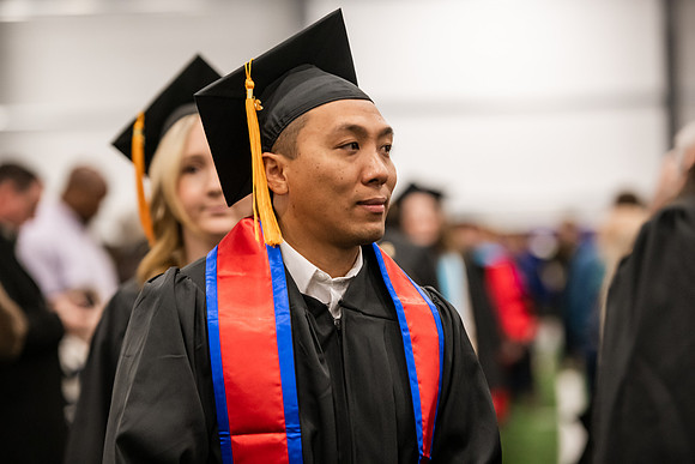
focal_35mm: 135
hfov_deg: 15.2
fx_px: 2607
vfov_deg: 10.2
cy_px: 232
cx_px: 348
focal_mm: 135
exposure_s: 1/200
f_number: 3.2
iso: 2000
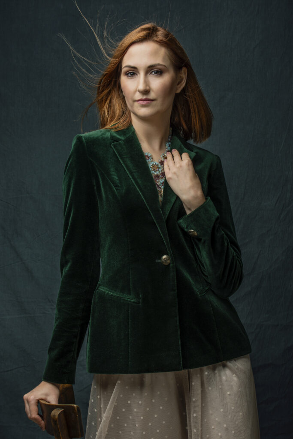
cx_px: 146
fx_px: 1501
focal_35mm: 123
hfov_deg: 11.1
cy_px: 220
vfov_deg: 16.7
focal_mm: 82
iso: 100
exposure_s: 1/200
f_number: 8
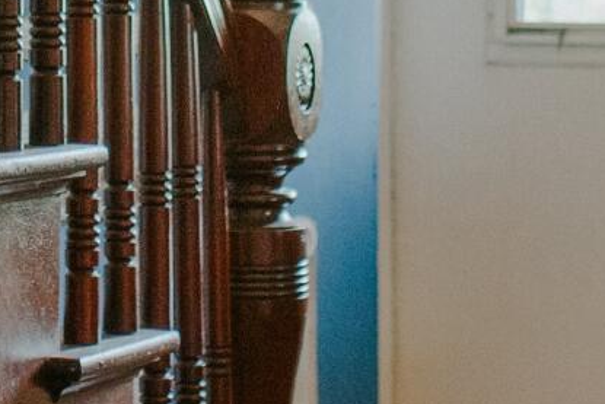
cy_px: -274
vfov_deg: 5.4
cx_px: -35
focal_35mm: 253
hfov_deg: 8.1
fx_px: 4253
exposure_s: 1/320
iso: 400
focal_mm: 35
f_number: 2.2
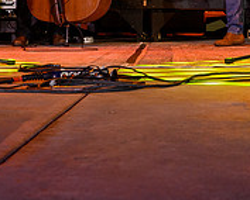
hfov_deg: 20.4
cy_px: -88
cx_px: 187
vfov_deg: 15.4
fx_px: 689
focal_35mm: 93
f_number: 5.6
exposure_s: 1/60
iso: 1600
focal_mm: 24
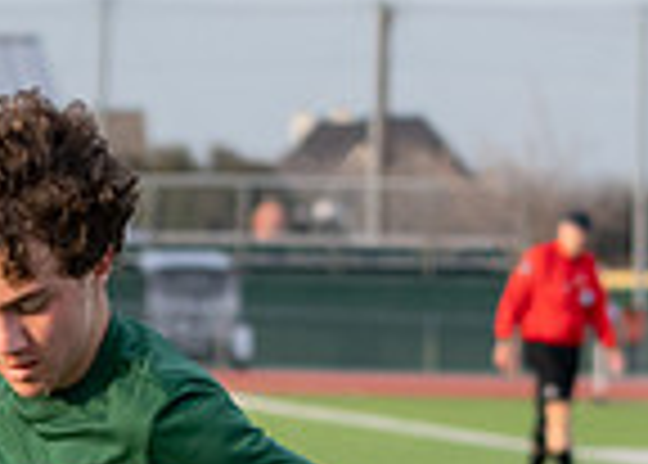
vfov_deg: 2.8
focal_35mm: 506
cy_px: 841
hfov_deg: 4.0
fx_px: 9317
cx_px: 44
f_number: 4.5
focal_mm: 100
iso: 1000
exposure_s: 1/1250
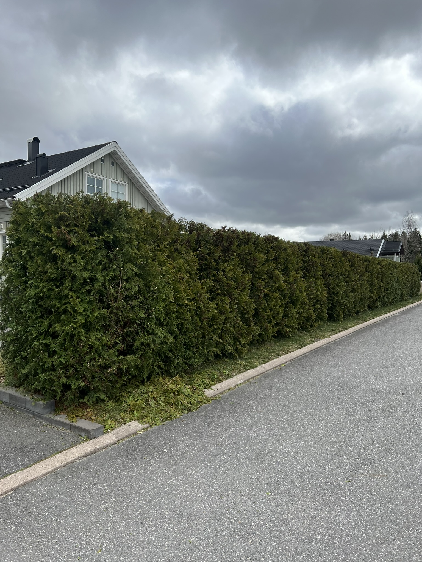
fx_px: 423
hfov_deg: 53.1
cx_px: 211
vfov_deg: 67.3
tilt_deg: +0.3
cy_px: 281
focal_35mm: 26
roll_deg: -0.7
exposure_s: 1/3571
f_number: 1.5
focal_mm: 5.7
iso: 50
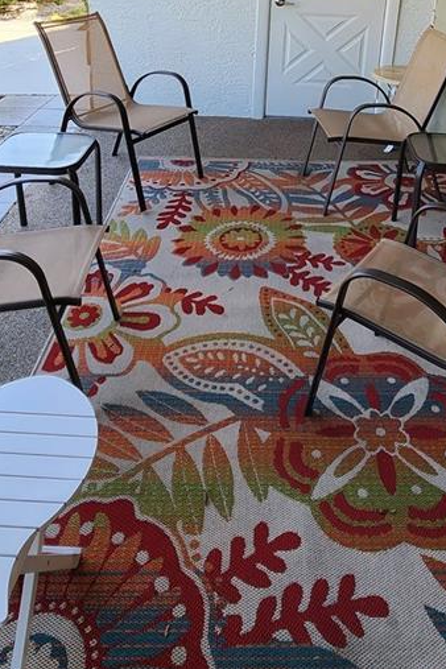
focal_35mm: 32
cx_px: 272
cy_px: 125
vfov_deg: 54.3
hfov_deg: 40.9
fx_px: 595
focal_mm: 2.2
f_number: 2.2
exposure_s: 1/120
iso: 50
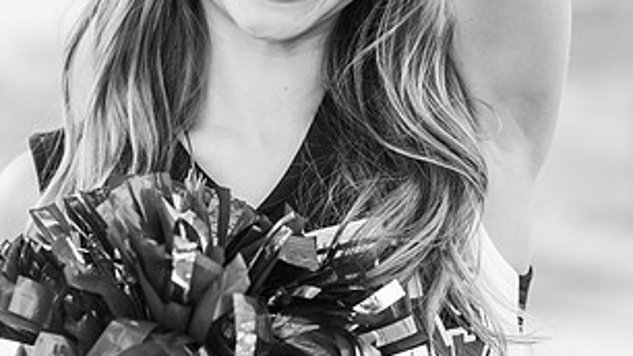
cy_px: -9
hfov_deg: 12.7
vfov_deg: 7.1
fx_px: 2836
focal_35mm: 169
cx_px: 244
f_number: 2.8
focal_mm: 85
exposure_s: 1/500
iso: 200
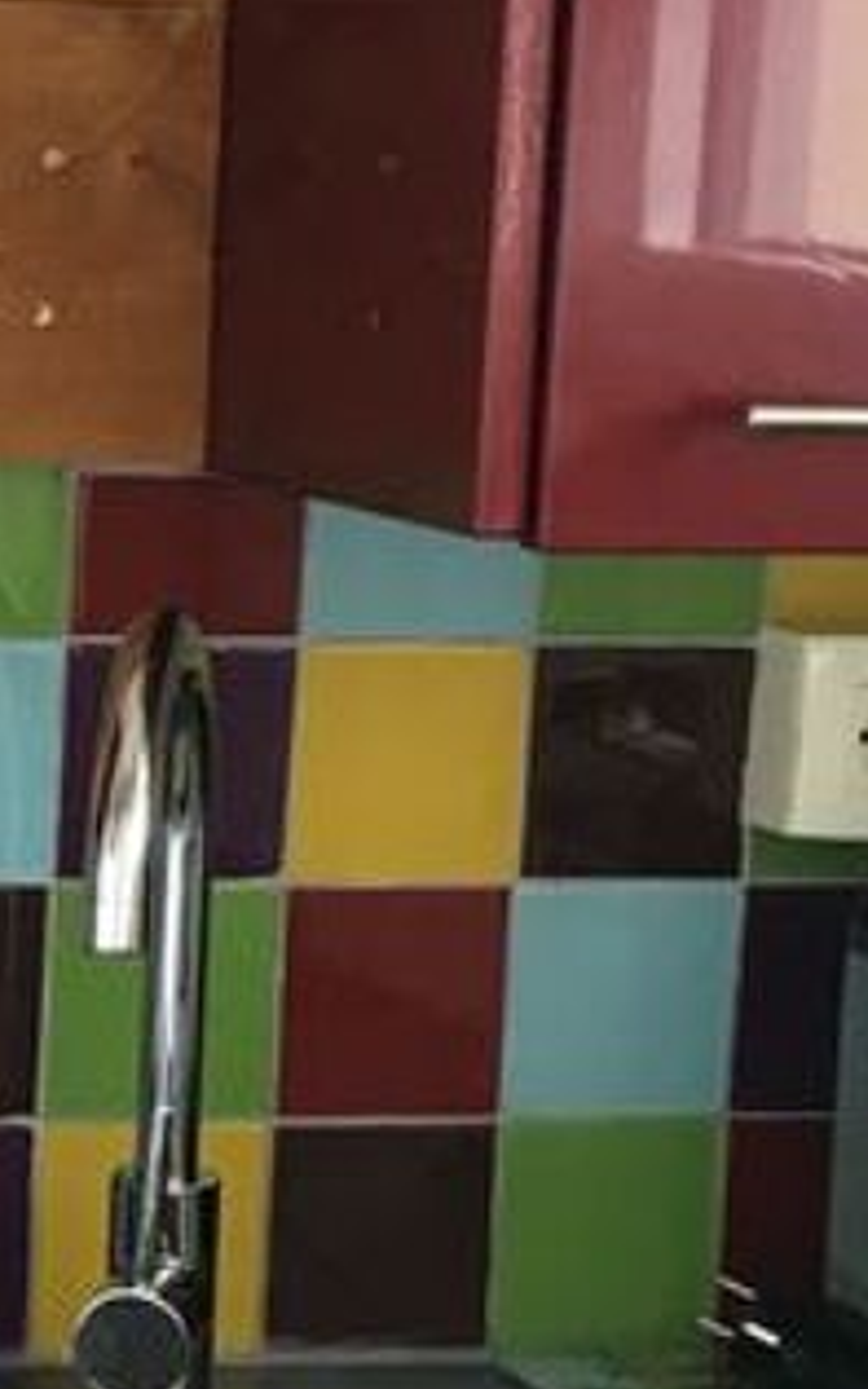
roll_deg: -0.7
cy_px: 871
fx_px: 4918
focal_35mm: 130
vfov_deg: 16.0
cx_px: -661
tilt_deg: -6.7
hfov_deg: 9.6
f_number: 2.2
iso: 40
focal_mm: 4.15
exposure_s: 1/33
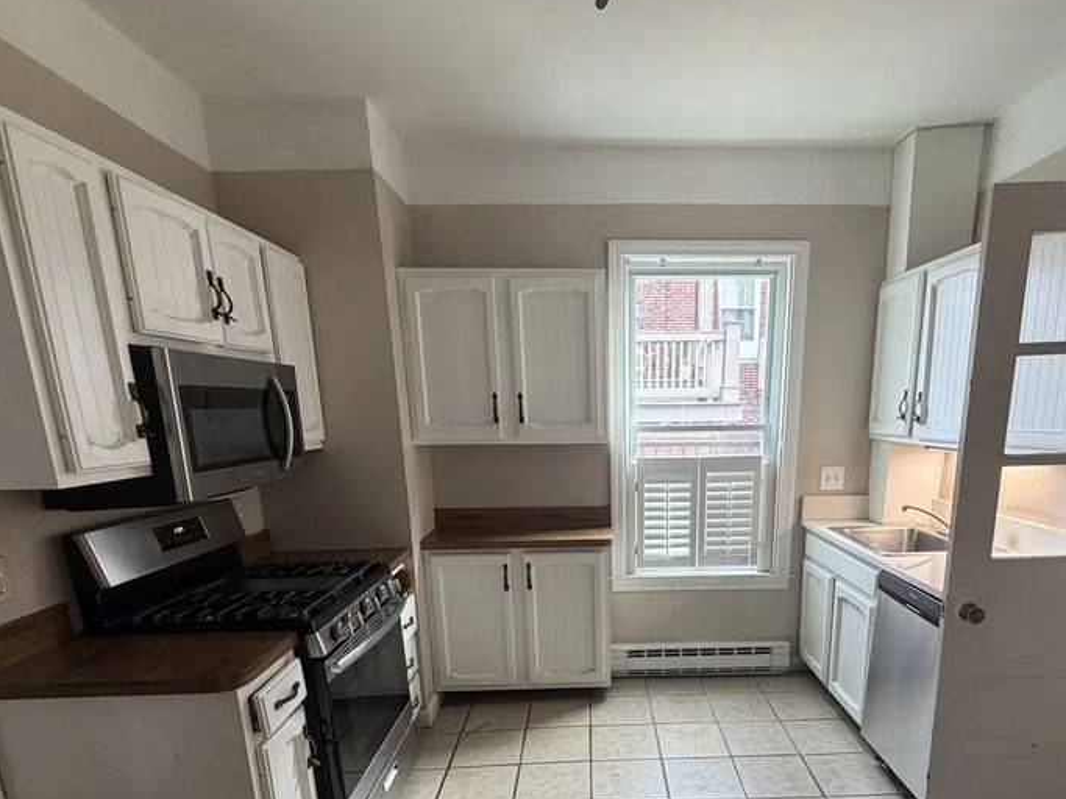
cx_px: 620
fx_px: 647
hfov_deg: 78.4
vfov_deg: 60.6
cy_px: 579
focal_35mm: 21
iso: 250
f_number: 2.2
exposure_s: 1/120
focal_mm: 2.22
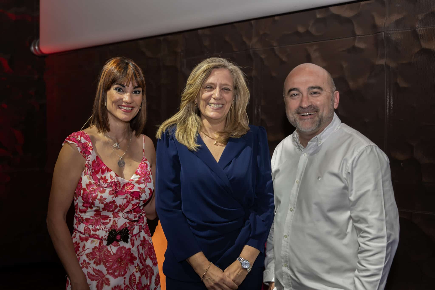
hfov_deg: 43.1
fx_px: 551
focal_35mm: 46
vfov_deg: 29.5
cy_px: 145
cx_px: 218
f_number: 4
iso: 800
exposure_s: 1/200
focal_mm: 45.6
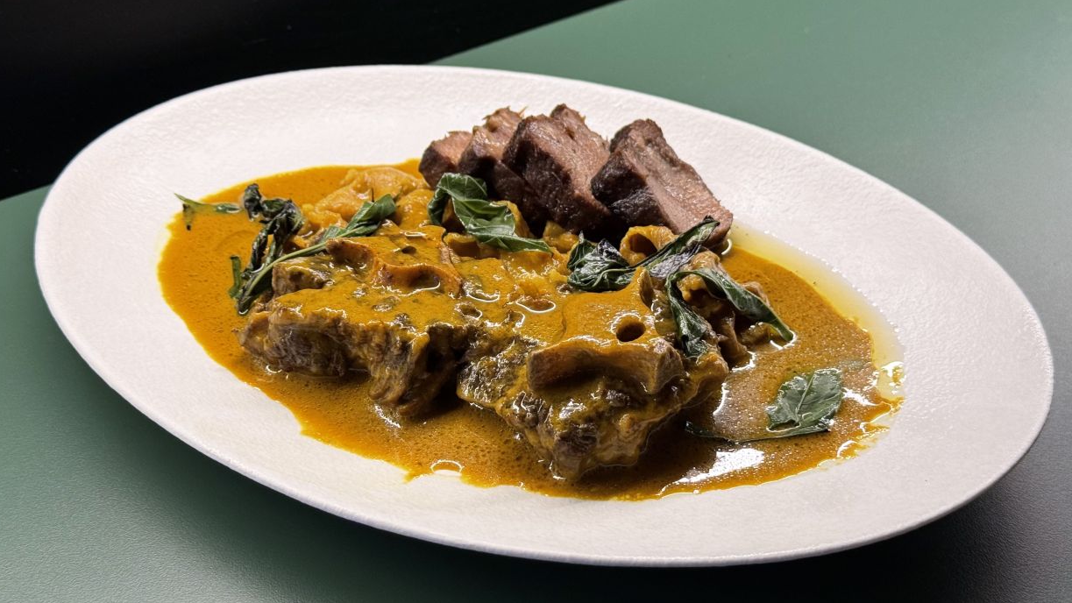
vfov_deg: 22.6
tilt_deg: -39.8
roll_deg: -1.0
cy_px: 334
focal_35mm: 53
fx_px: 1507
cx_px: 536
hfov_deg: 39.2
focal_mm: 6.76
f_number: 1.78
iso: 100
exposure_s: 1/50
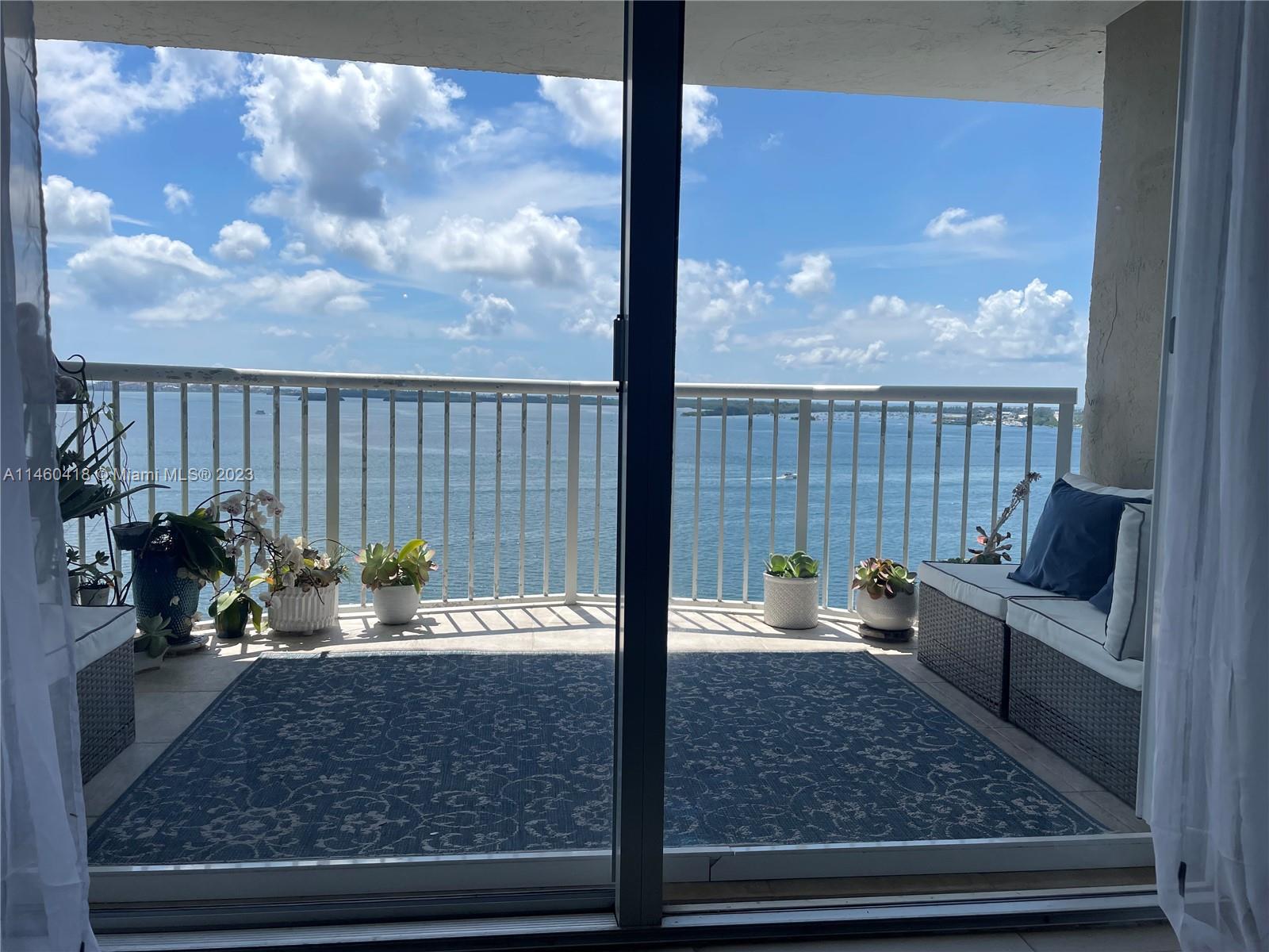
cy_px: 476
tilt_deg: -3.6
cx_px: 634
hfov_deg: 67.3
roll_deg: -0.9
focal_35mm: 26
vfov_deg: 53.1
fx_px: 953
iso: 32
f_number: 1.6
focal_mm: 4.2
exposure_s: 1/5051
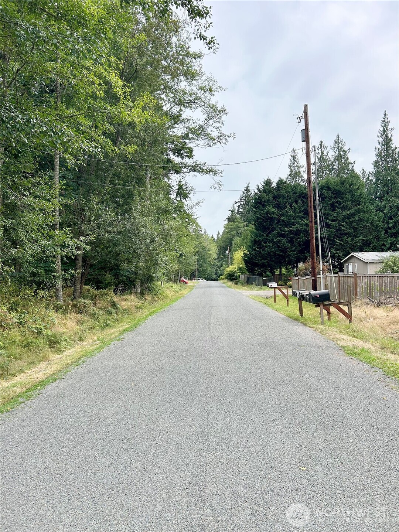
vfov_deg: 67.3
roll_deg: +1.5
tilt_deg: -0.3
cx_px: 200
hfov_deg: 53.1
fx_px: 400
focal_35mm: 26
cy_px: 266
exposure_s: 1/1751
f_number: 1.5
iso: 50
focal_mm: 5.7
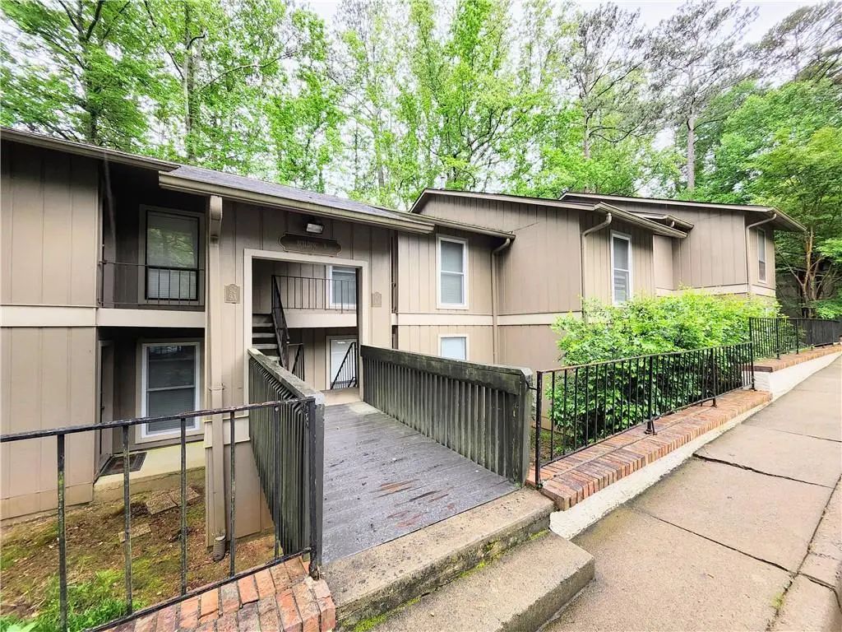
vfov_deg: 89.9
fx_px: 316
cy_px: 316
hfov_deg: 106.2
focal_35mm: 13
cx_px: 421
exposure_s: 1/120
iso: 50
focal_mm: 1.74
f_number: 2.2
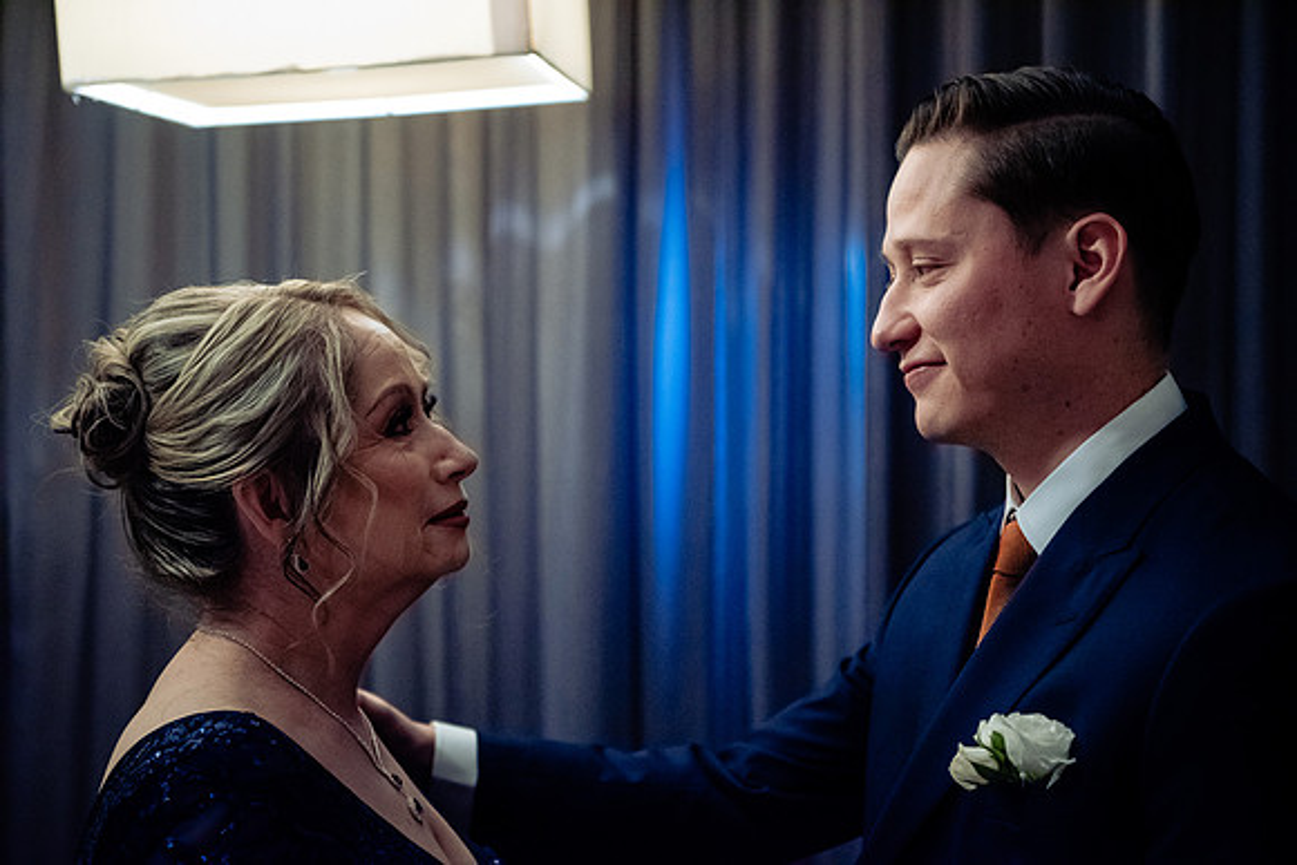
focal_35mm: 70
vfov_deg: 19.5
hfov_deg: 28.8
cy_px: 432
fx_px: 2522
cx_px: 648
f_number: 2.8
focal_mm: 70
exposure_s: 1/125
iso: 6400
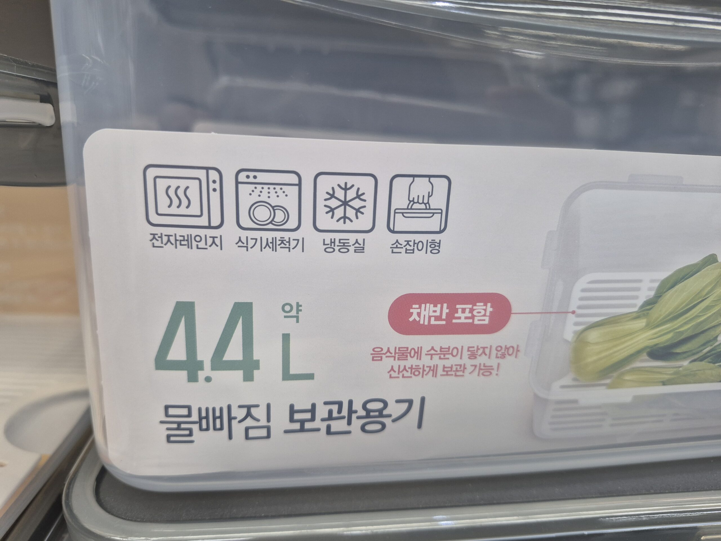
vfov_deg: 58.9
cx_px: 360
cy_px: 270
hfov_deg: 73.9
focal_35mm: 23
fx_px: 479
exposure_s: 1/120
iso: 200
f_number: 1.8
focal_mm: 5.4
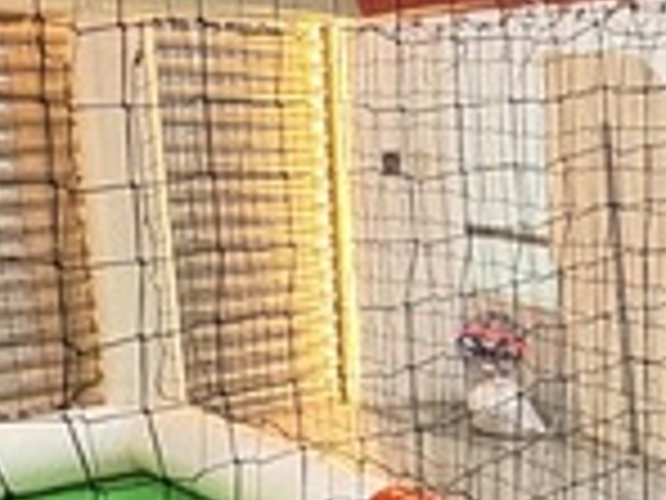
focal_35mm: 66
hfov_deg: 26.7
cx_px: 760
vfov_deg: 22.2
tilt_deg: -9.8
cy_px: 313
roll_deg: -1.0
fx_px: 1270
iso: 400
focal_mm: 2.22
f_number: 2.2
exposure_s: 1/60
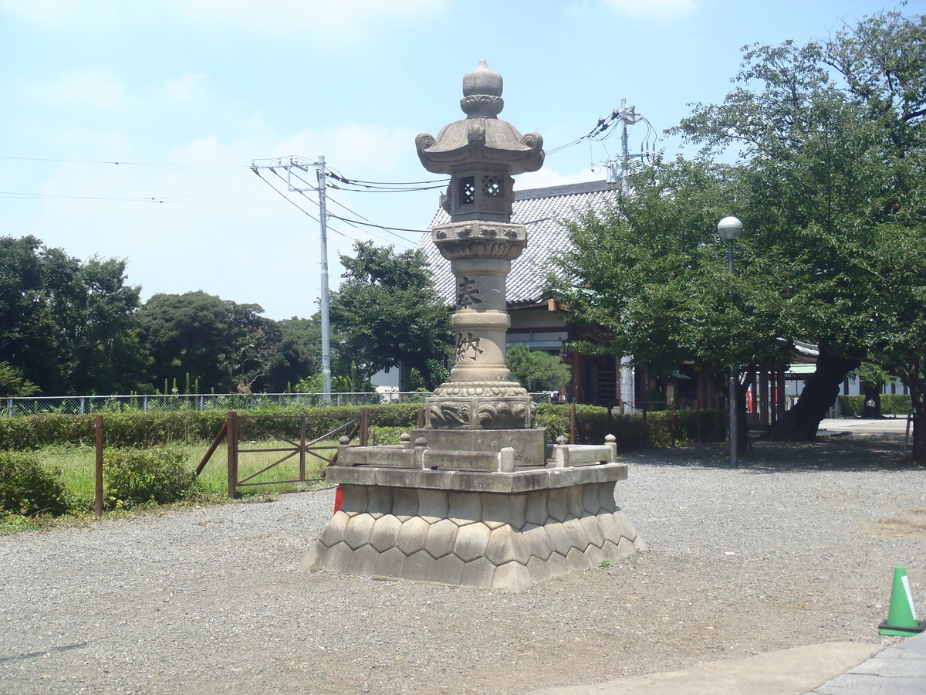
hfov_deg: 46.8
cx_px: 463
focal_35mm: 40
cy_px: 348
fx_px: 1070
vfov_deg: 36.0
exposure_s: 1/80
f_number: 13
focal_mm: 7.28
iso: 160
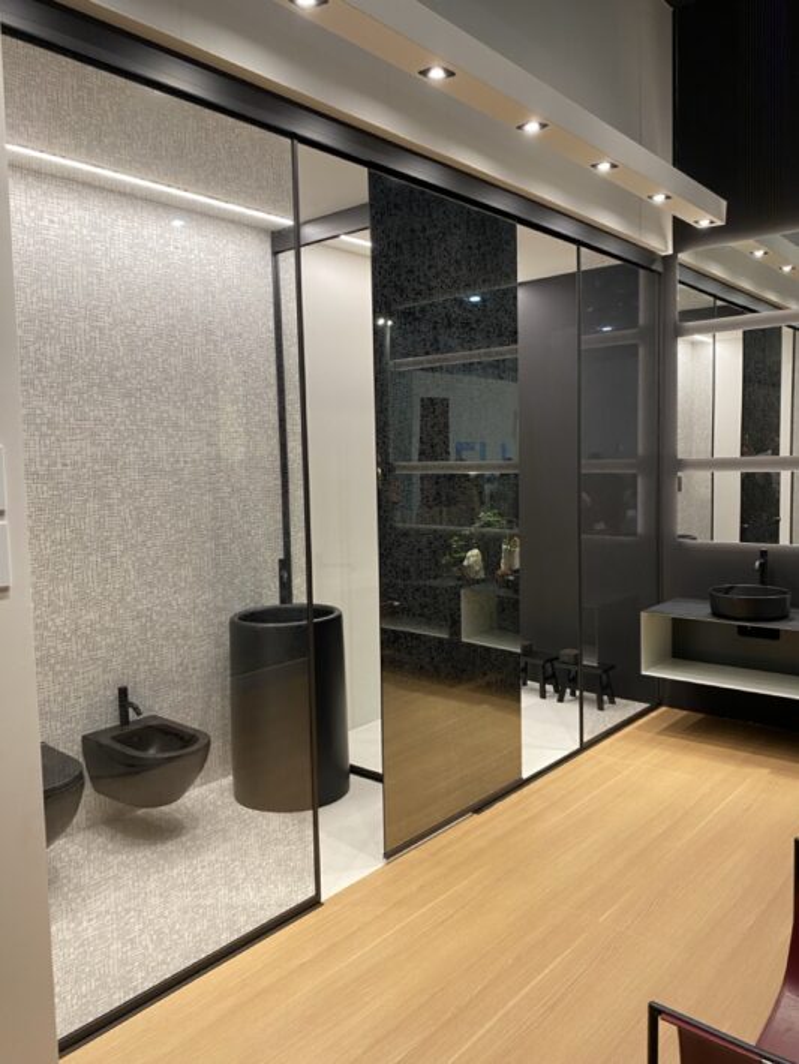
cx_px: 400
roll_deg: +1.8
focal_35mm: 26
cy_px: 532
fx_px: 800
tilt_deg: -3.4
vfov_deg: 67.3
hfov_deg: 53.1
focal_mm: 4.25
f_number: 1.8
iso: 100
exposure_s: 1/50
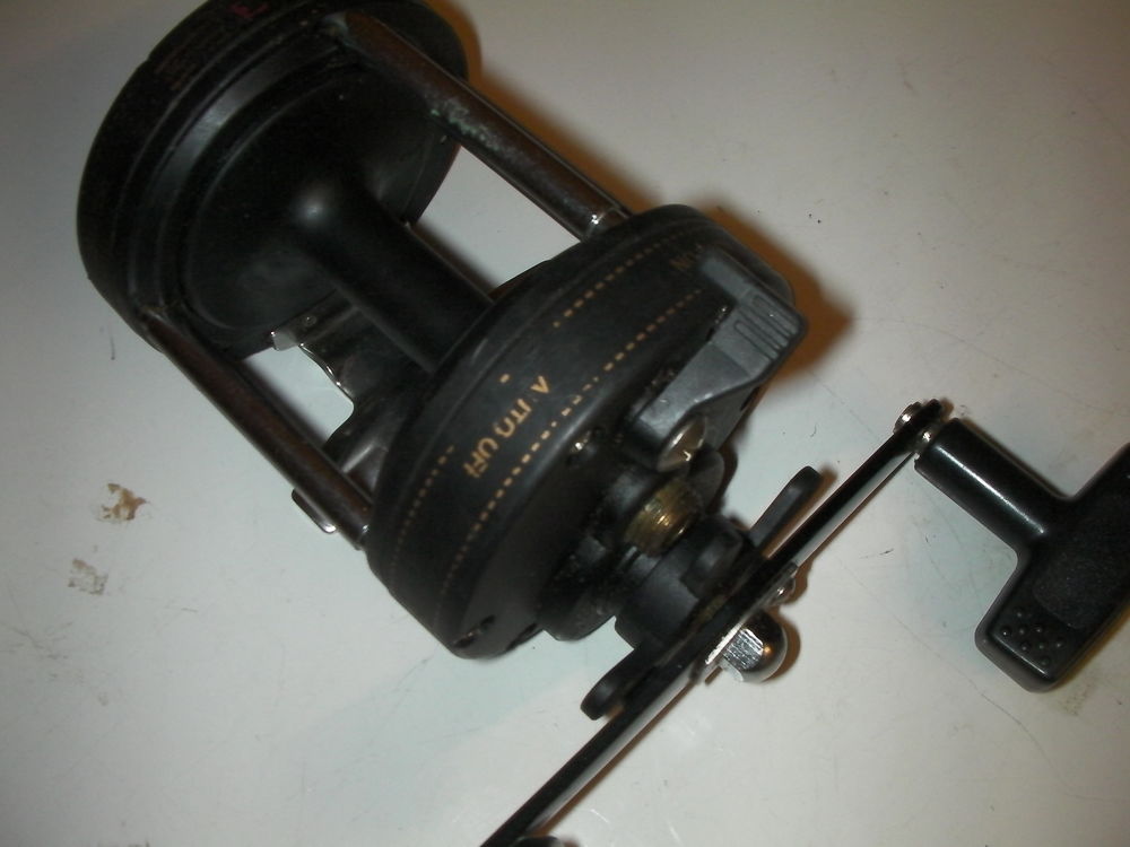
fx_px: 1240
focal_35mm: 38
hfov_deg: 49.0
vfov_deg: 37.7
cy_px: 424
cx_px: 565
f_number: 5.6
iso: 200
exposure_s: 1/30
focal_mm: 6.3
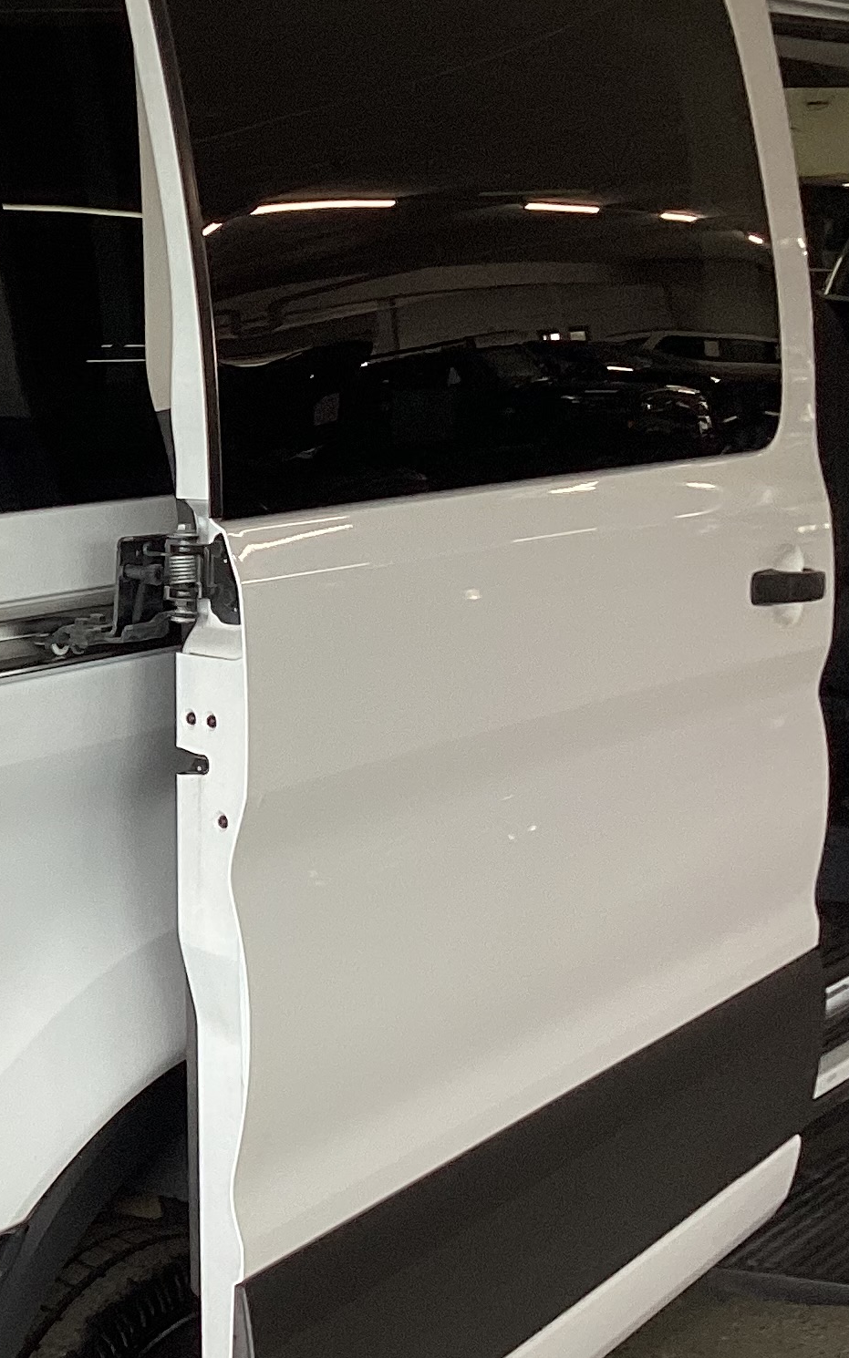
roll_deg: +1.5
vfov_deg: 28.6
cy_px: 719
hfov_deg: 17.1
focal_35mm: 72
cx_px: -218
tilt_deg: -11.7
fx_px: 2666
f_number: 2.4
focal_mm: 3.3
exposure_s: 1/120
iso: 40
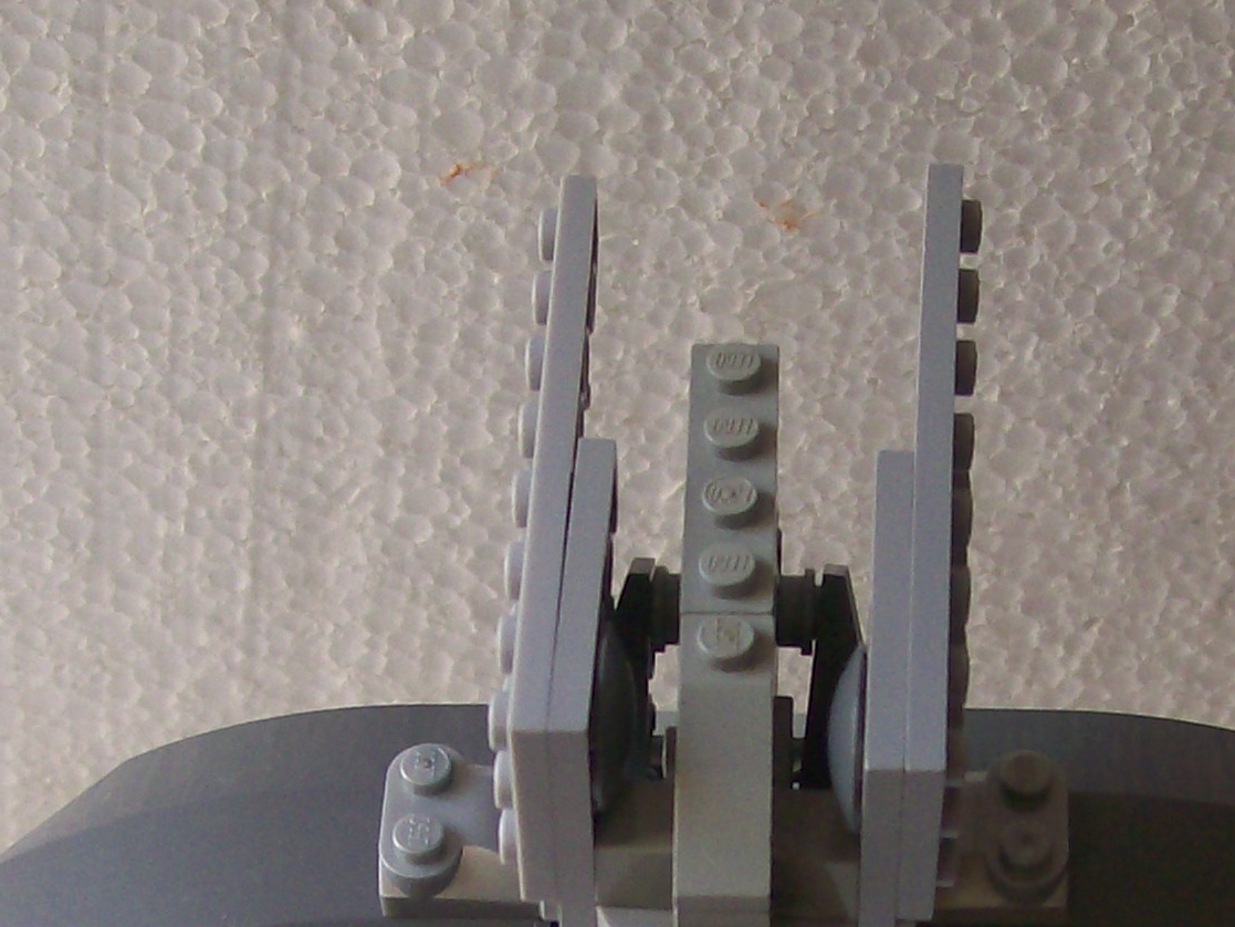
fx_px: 3532
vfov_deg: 14.5
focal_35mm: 99
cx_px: 648
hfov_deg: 19.8
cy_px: 1081
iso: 80
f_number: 2.7
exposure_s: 1/92.6
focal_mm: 6
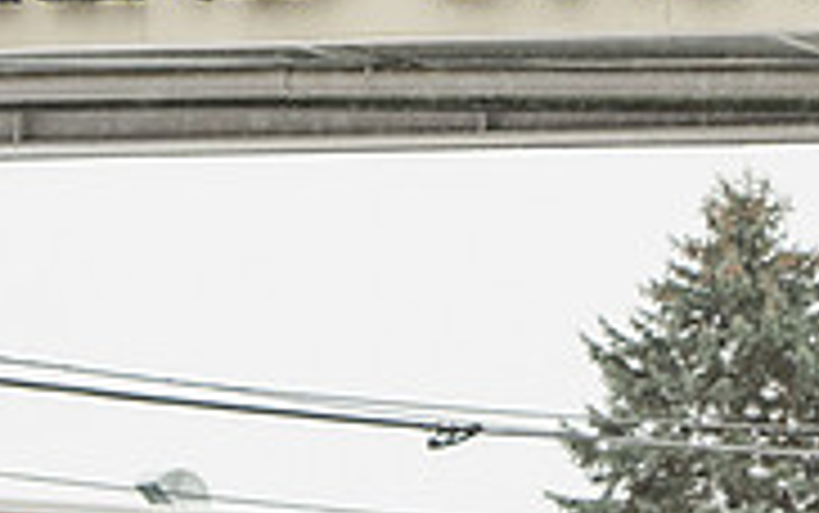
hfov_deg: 5.6
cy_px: -268
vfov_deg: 3.5
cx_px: 572
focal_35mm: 377
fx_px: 8420
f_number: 5
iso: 400
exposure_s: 1/200
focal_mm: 116
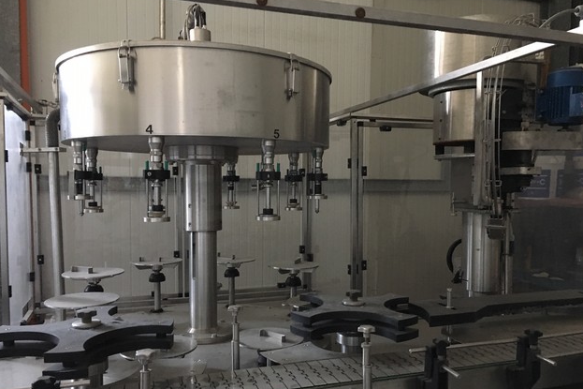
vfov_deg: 42.2
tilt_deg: -6.1
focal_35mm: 31
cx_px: 297
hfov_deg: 60.3
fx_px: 502
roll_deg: +0.0
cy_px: 217
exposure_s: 1/17
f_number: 2.2
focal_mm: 4.15
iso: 400
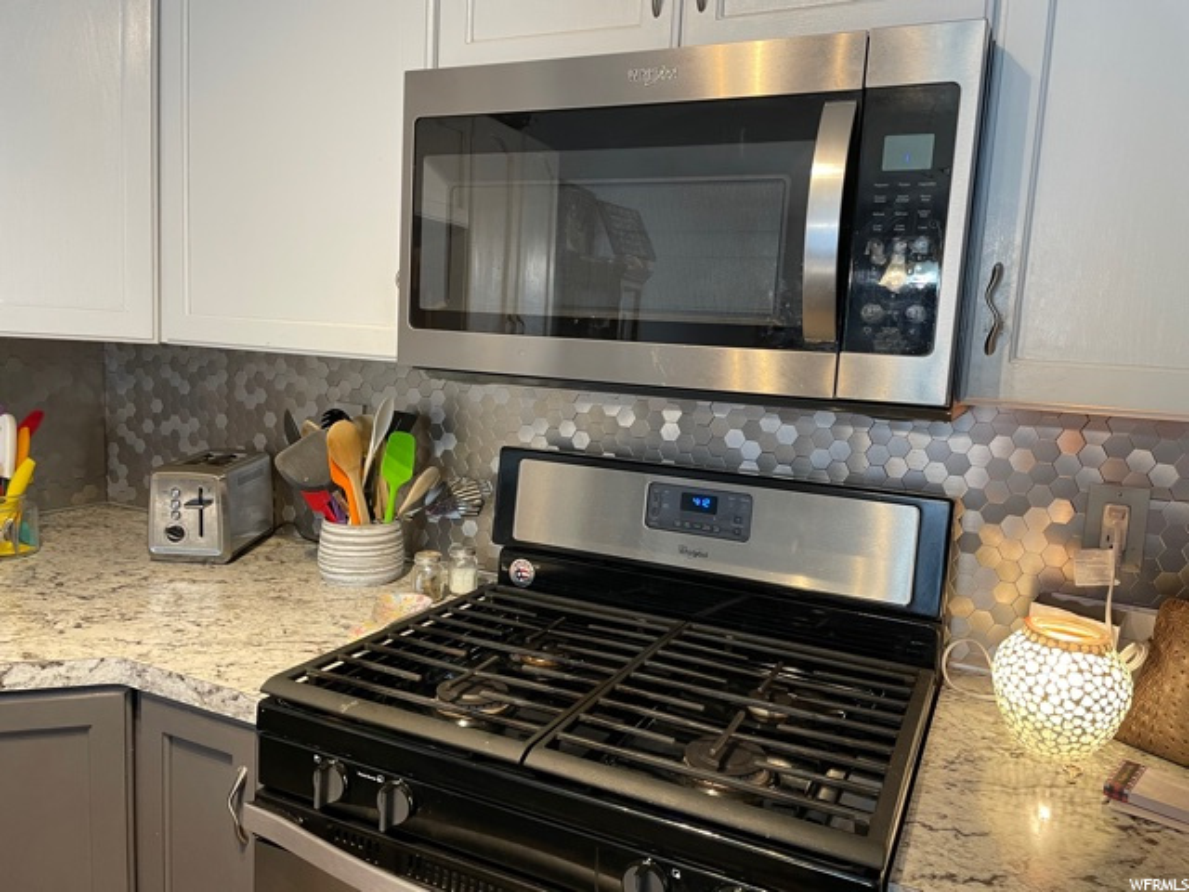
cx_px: 594
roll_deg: -3.2
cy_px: 446
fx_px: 893
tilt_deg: -7.2
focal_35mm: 26
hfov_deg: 67.3
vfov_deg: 53.1
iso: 160
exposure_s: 1/60
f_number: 1.6
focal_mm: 4.2
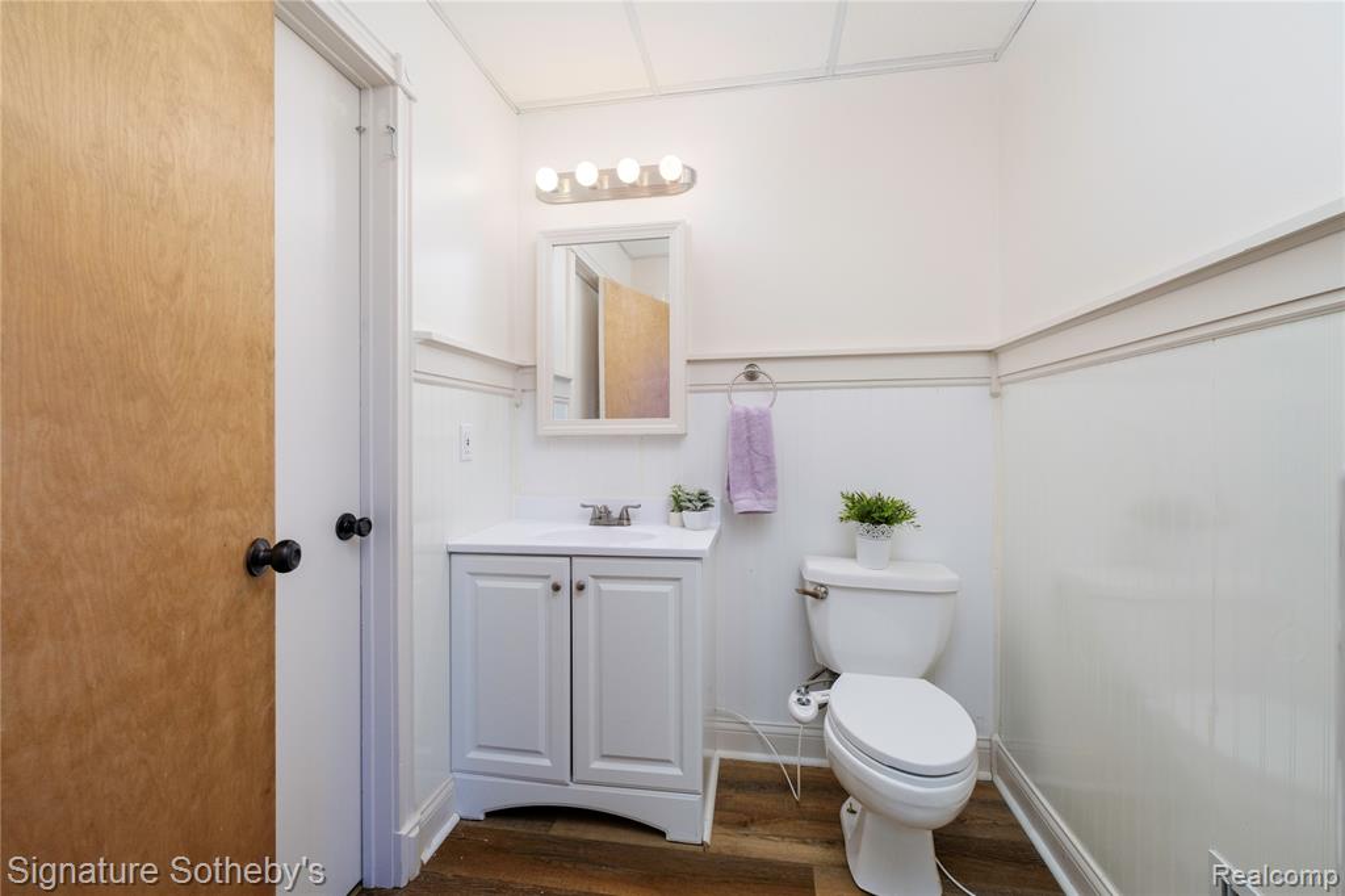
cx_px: 672
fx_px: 560
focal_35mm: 15
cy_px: 448
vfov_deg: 77.3
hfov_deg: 100.4
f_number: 6.4
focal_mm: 10
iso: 640
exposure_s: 1/125
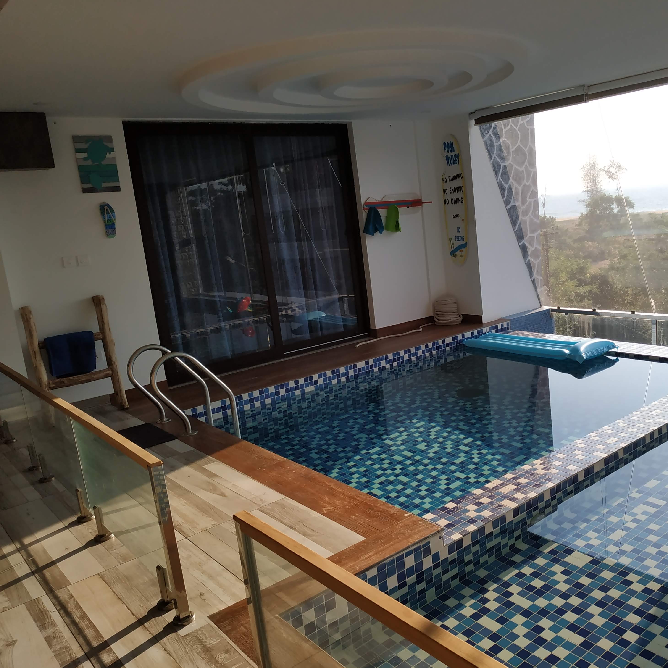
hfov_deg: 54.9
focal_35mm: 29
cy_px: 334
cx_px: 421
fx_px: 633
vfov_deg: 55.6
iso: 250
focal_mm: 3.94
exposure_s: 1/974
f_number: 1.9
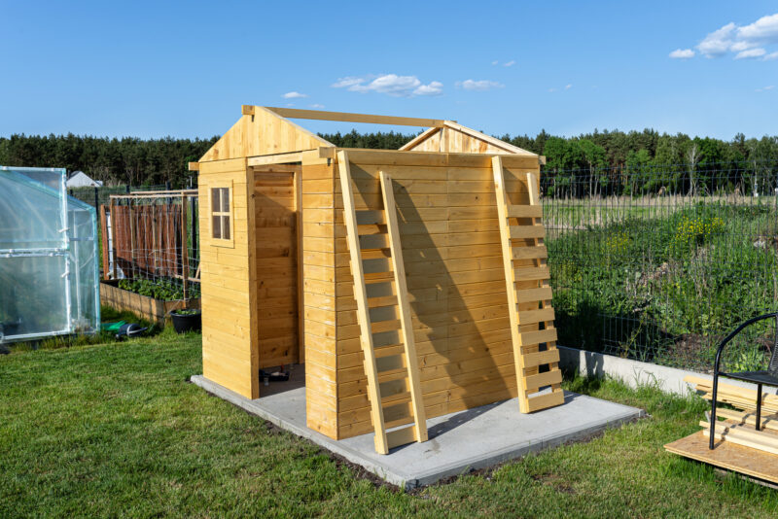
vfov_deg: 37.9
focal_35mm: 35
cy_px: 260
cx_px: 389
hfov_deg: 54.4
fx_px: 757
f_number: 8
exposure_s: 1/320
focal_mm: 35
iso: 100
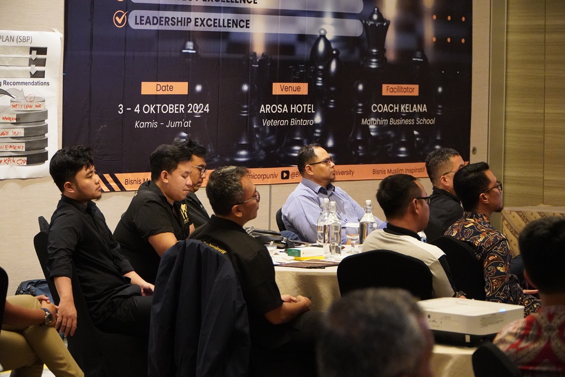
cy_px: 188
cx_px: 282
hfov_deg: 20.0
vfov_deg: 13.4
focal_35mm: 102
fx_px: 1601
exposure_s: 1/100
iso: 6400
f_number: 4.5
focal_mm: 68
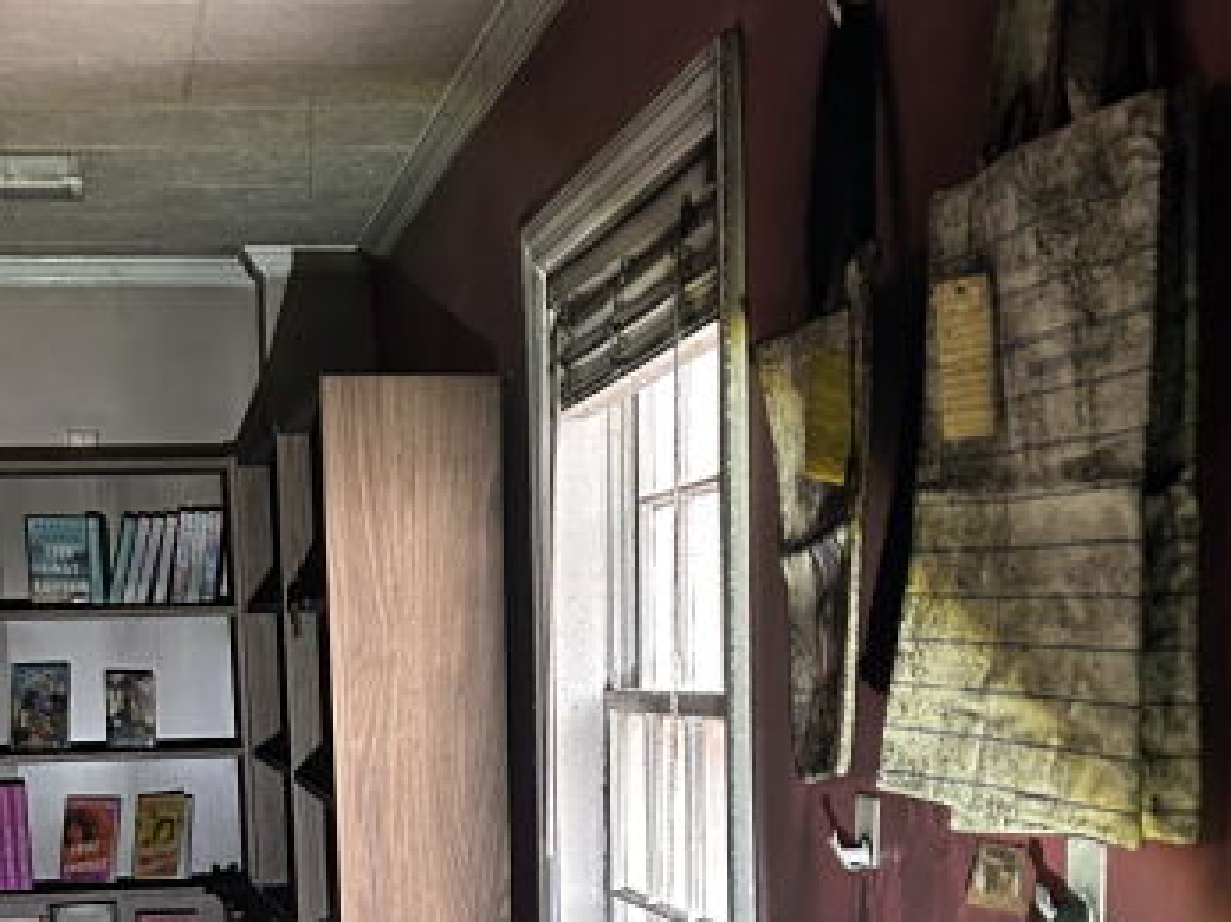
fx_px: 2133
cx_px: 490
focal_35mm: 60
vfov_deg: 22.6
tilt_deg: -11.7
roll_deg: +0.9
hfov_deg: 32.1
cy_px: 1078
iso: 500
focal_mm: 5.7
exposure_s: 1/56
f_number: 1.5
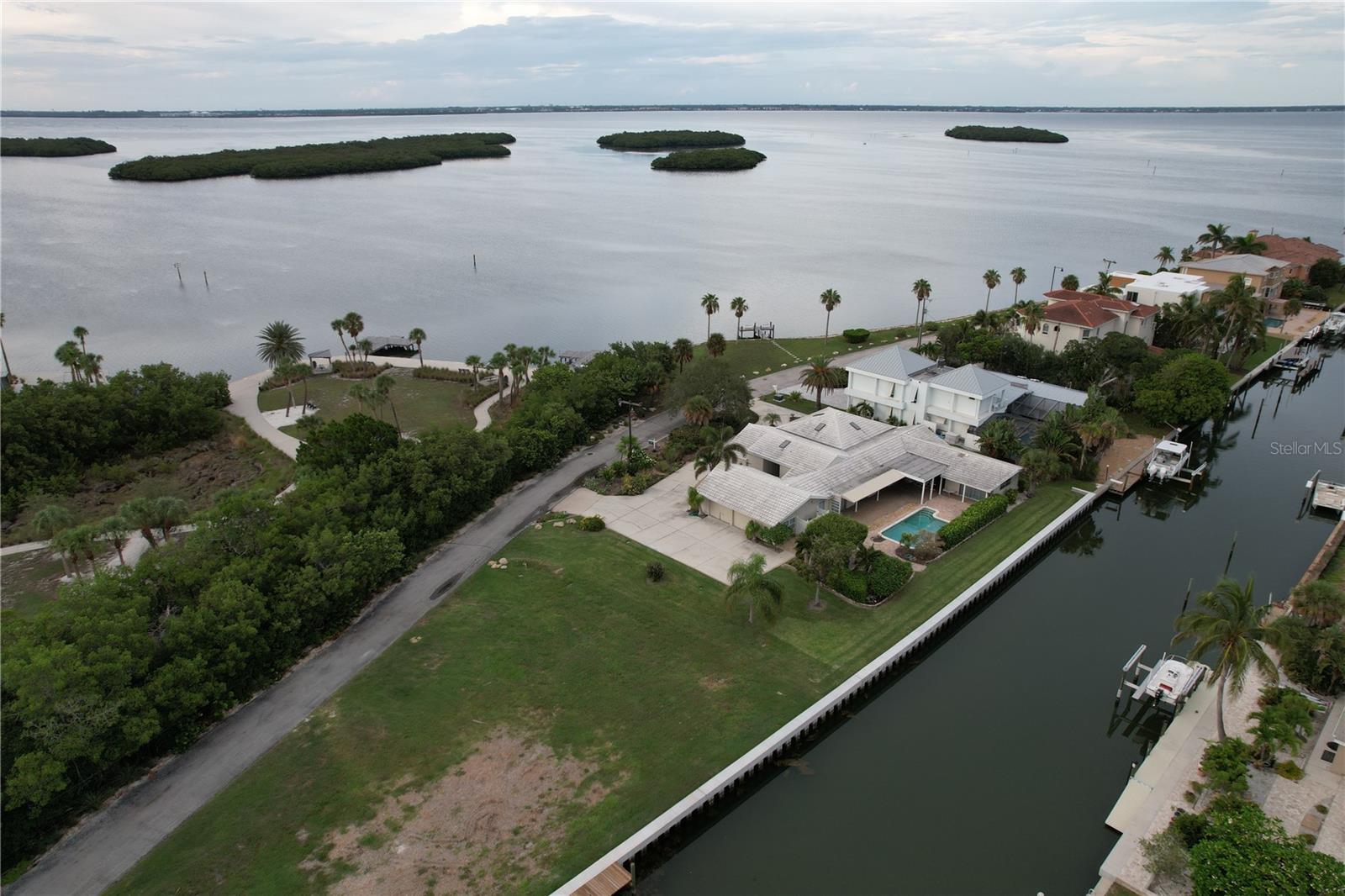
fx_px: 822
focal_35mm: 22
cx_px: 672
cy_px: 448
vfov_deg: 57.2
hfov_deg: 78.6
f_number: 2.8
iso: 110
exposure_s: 1/100
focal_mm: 8.38
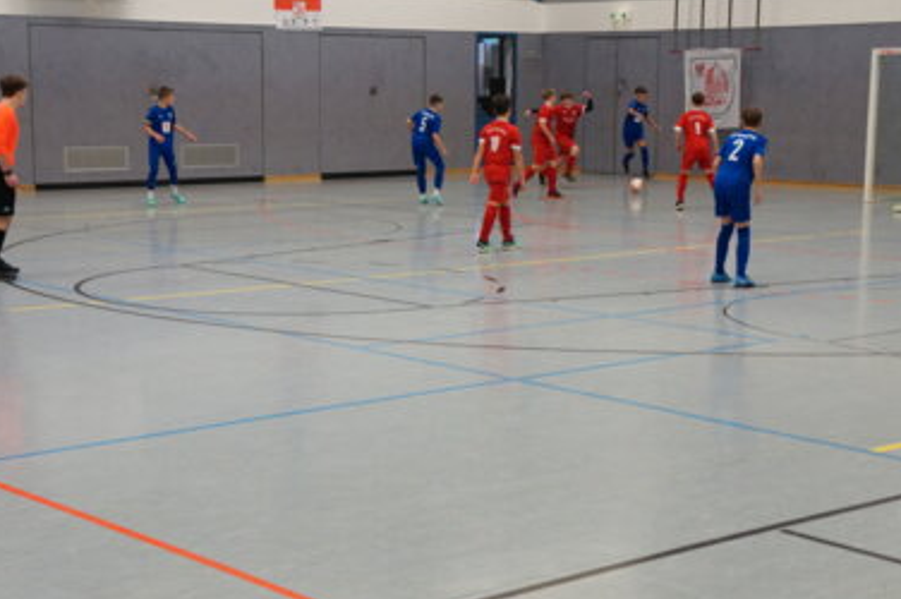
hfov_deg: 30.1
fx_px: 1675
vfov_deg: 20.3
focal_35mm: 67
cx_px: 427
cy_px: 292
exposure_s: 1/80
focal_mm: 42
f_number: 7.1
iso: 1600
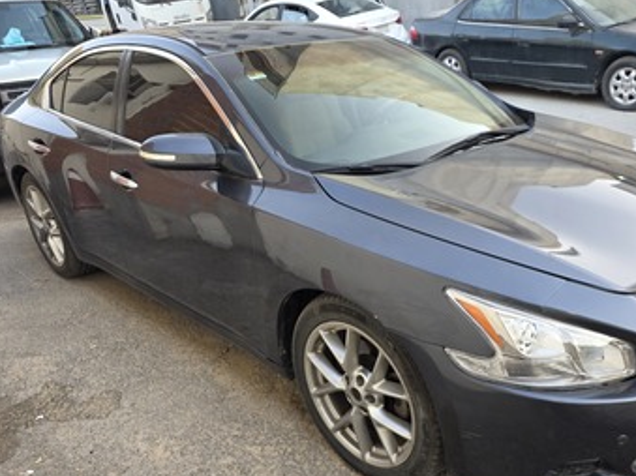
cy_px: 280
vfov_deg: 45.2
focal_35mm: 31
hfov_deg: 57.8
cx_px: 391
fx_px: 569
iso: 64
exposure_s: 1/120
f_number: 1.7
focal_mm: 6.3
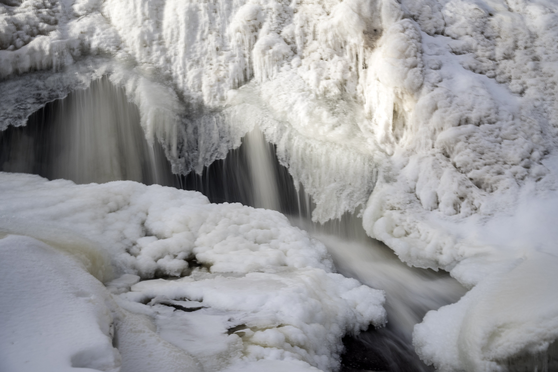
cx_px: 279
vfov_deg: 28.1
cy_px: 186
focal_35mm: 48
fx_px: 744
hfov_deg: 41.1
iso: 800
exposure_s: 1/2.5
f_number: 6.3
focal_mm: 48
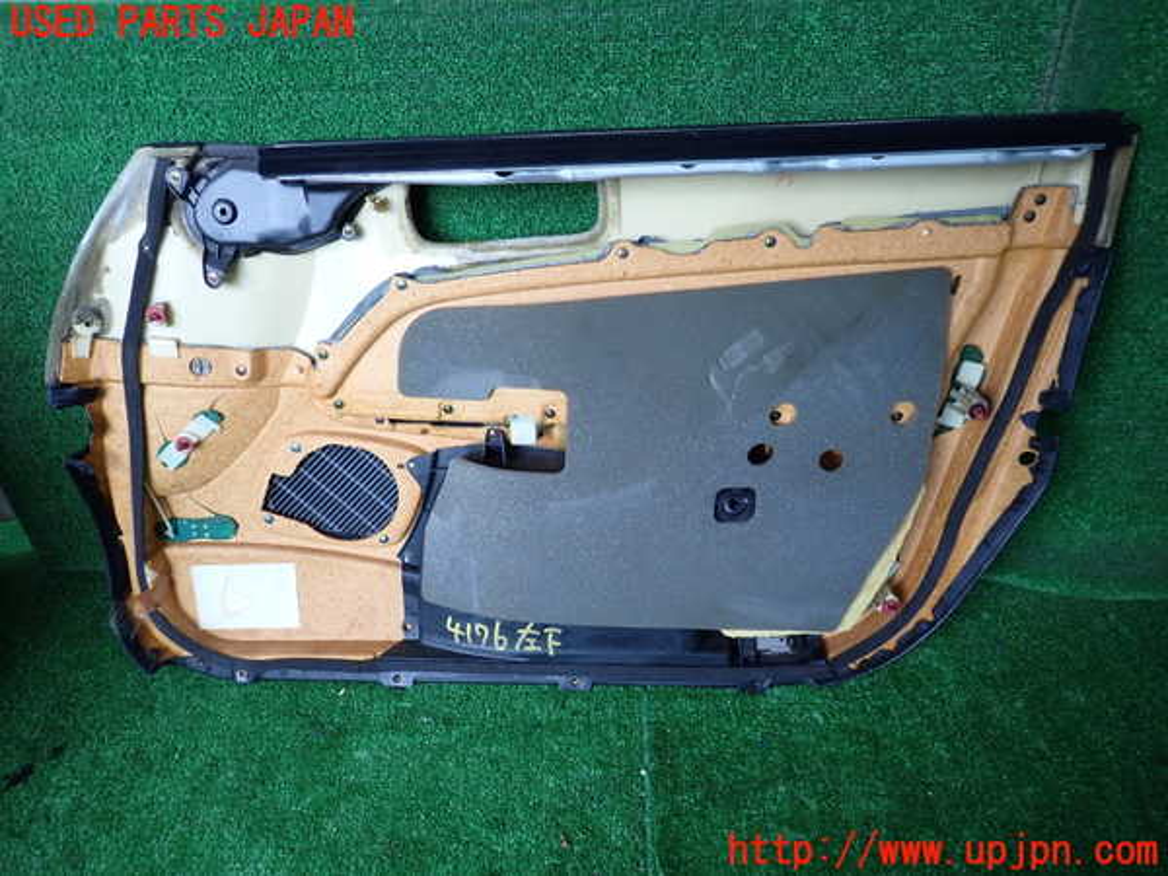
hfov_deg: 69.4
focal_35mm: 25
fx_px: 844
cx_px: 584
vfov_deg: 54.9
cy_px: 438
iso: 200
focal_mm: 4.5
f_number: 2
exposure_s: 1/125
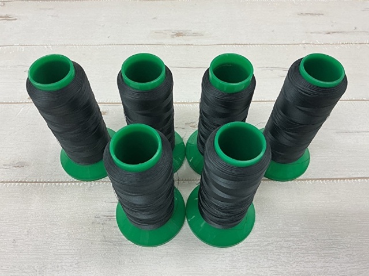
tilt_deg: -56.5
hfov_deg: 61.7
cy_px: 138
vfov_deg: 48.2
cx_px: 184
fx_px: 309
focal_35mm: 29
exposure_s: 1/60
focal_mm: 3
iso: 50
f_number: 1.8
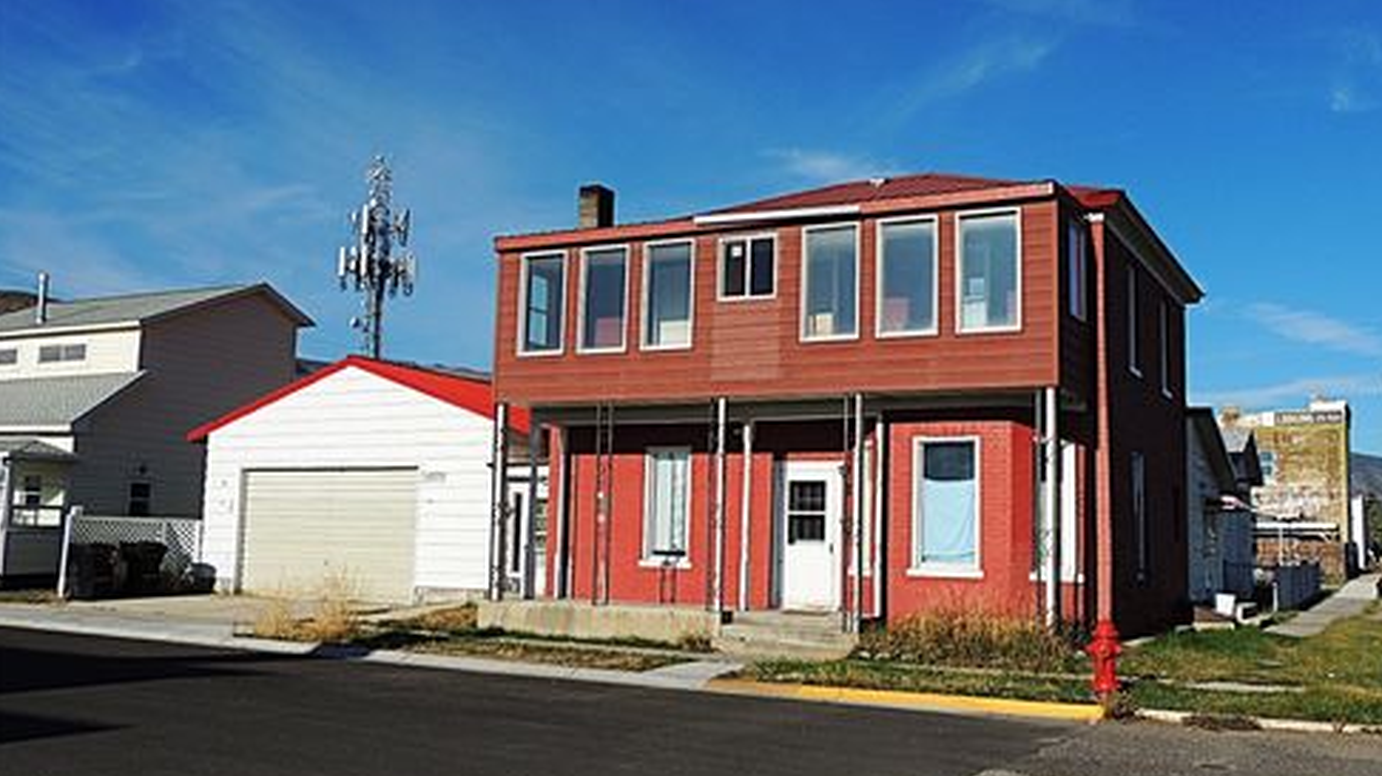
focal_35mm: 37
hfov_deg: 54.0
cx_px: 694
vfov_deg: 32.0
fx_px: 1355
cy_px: 394
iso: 100
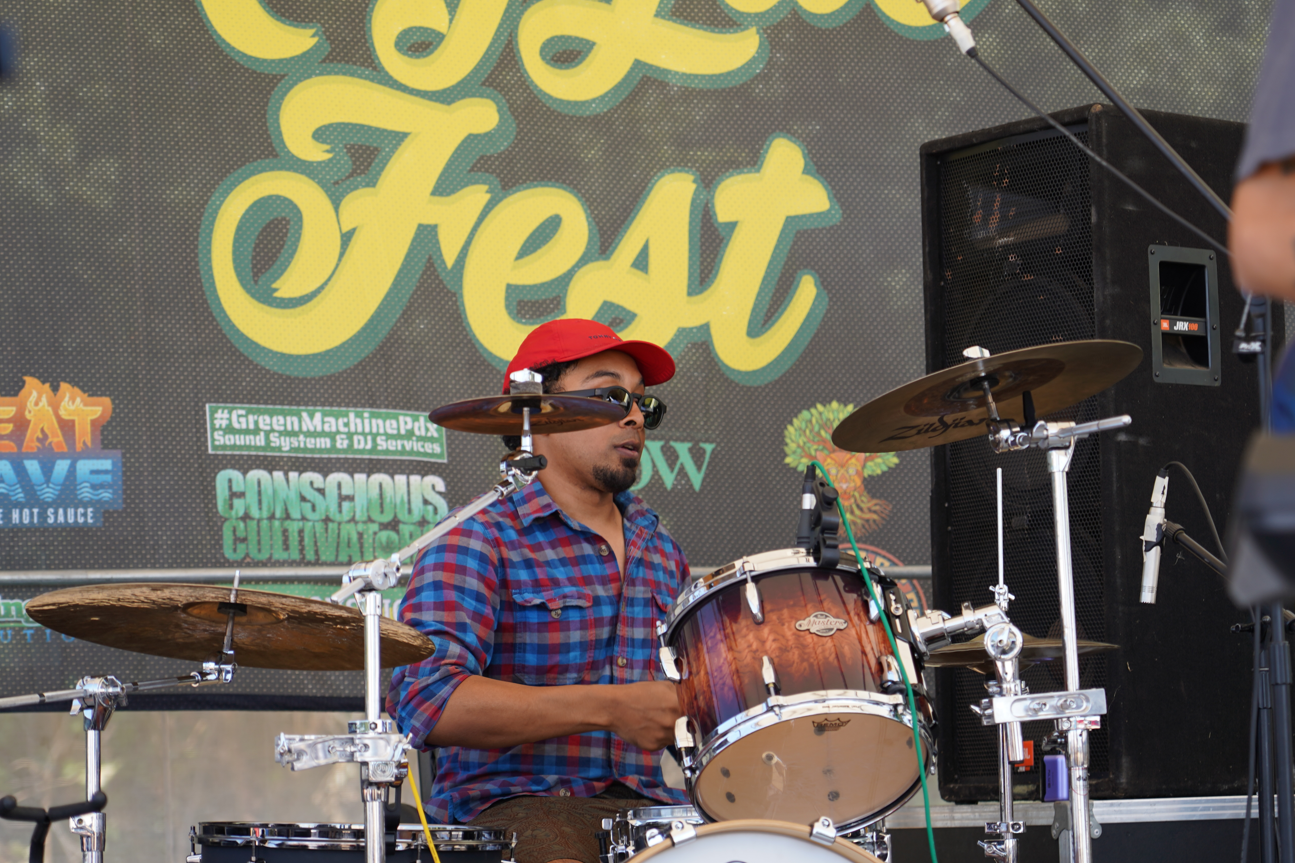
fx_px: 4460
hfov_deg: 16.5
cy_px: 428
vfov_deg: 11.1
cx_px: 643
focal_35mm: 124
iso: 100
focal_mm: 105
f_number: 4
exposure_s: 1/160
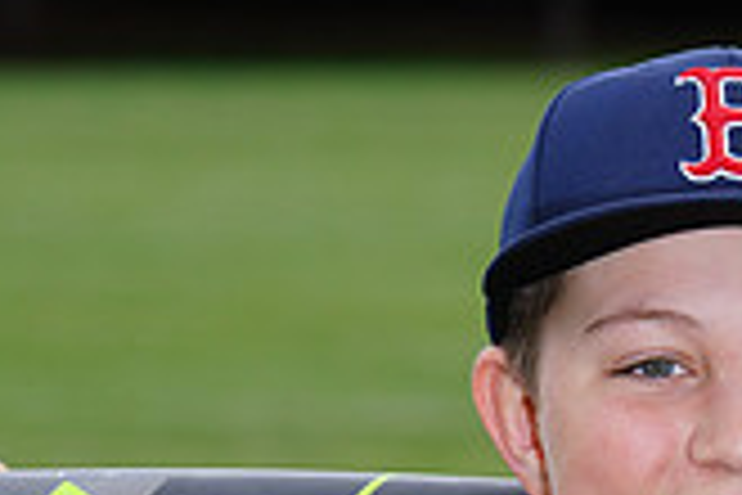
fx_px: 12304
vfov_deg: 2.3
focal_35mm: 597
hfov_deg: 3.5
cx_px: 720
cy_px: 610
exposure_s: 1/250
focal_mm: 170
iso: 200
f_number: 9
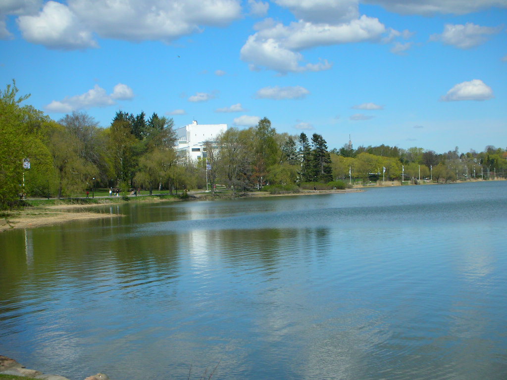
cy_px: 190
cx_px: 254
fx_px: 893
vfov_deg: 24.0
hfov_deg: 31.7
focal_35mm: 61
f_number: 11.3
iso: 50
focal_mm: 10.1
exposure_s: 1/110
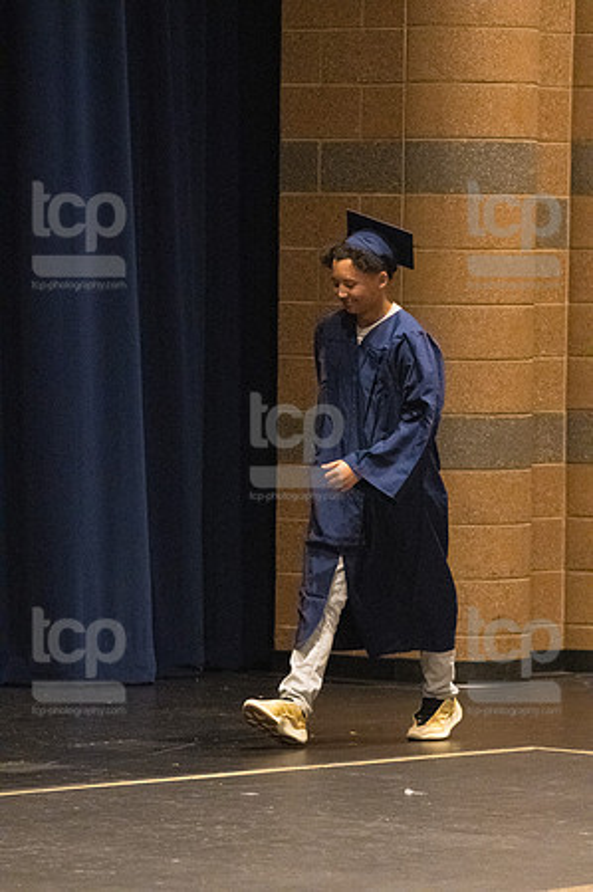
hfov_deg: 5.1
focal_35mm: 270
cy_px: 446
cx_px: 296
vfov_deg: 7.6
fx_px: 6686
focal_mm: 180
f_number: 4.5
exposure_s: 1/250
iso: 8000
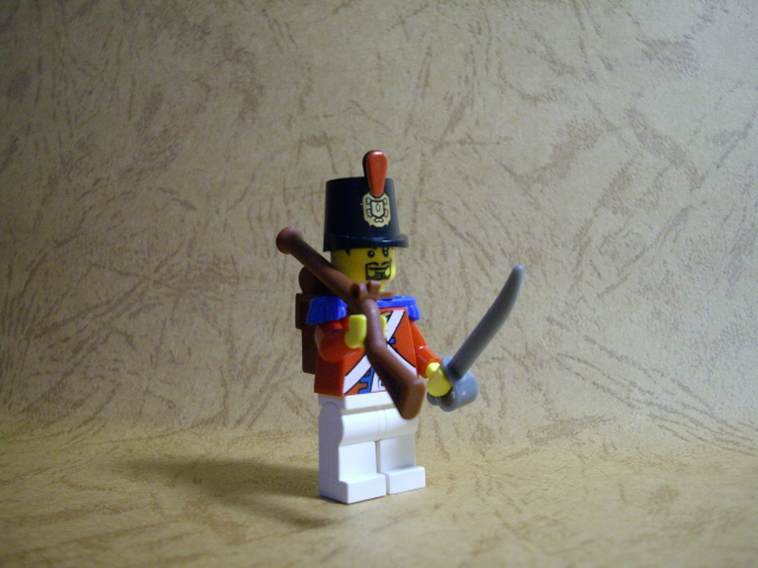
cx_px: 379
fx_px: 810
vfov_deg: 38.7
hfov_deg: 50.1
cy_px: 284
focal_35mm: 37
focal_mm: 6.2
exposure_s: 1/50
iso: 274
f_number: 2.8
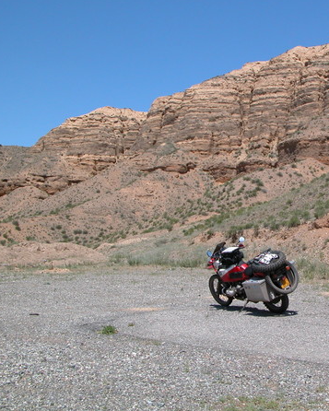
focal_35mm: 49
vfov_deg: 38.0
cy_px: 194
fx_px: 596
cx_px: 268
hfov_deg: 30.0
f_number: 7.1
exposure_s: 1/344
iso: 100
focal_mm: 8.9
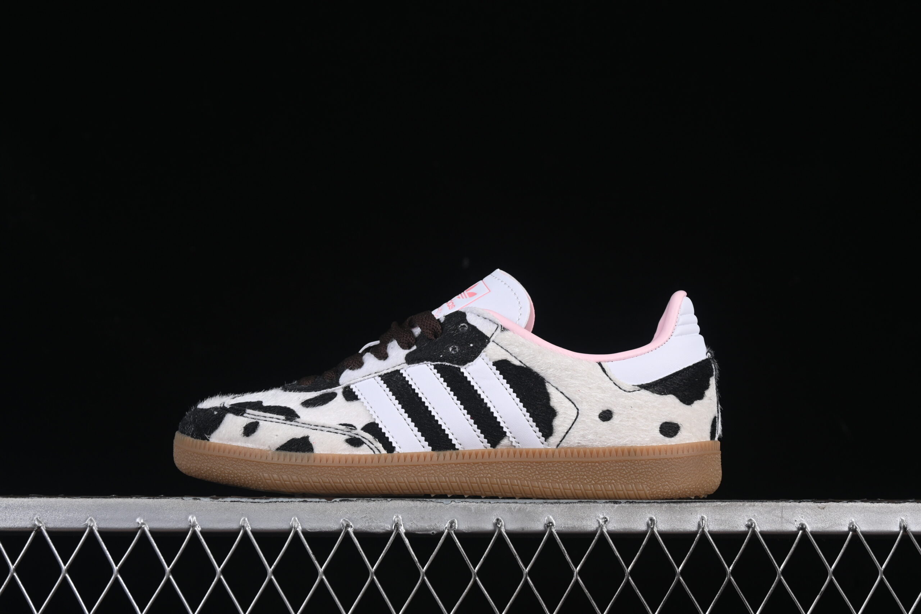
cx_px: 460
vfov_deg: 18.2
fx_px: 1919
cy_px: 307
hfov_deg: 27.0
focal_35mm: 75
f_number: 8
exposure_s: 1/80
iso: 160
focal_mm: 50
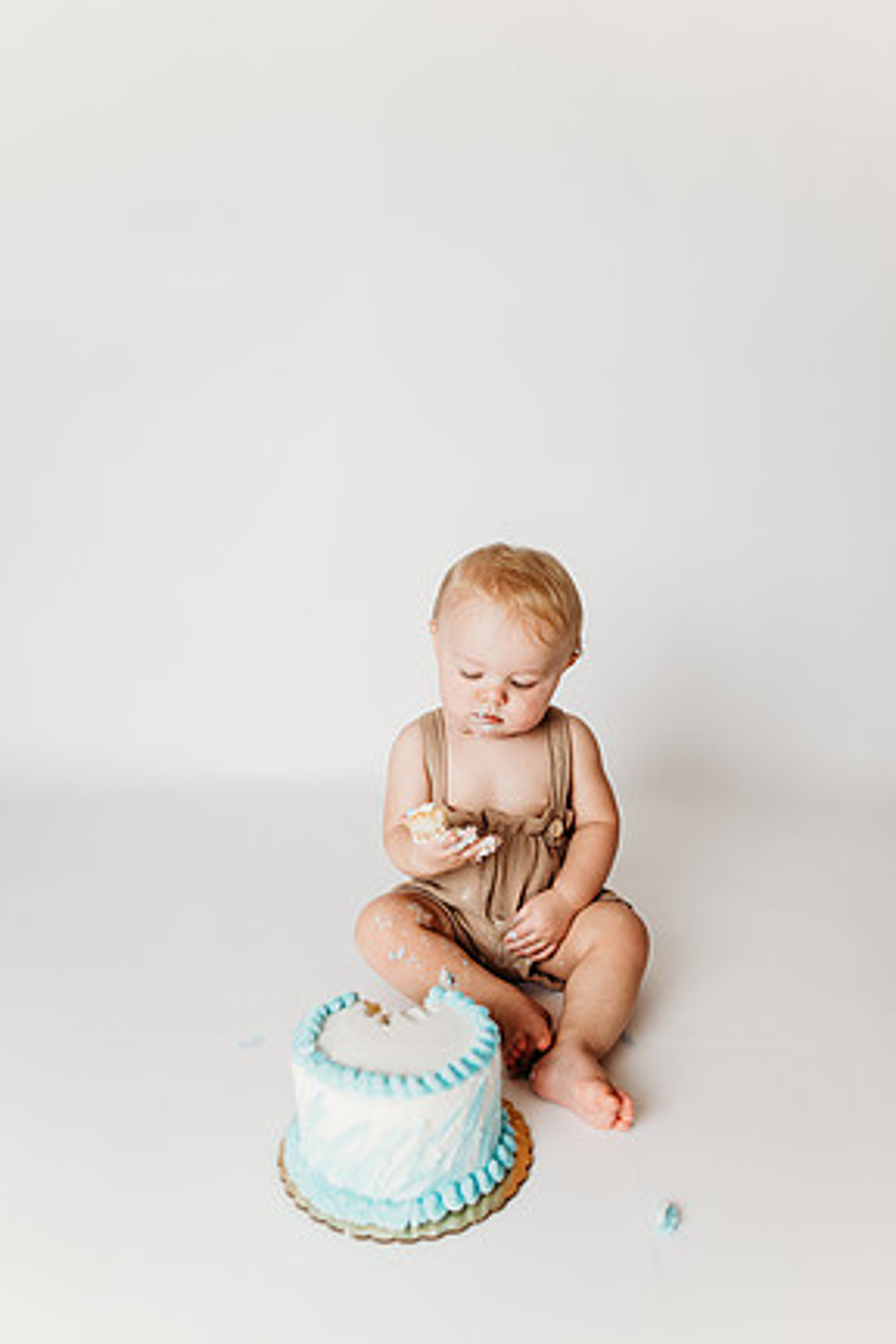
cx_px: 460
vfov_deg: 71.5
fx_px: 933
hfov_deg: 51.3
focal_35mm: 25
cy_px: 697
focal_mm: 24
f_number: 2.8
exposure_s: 1/200
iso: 100
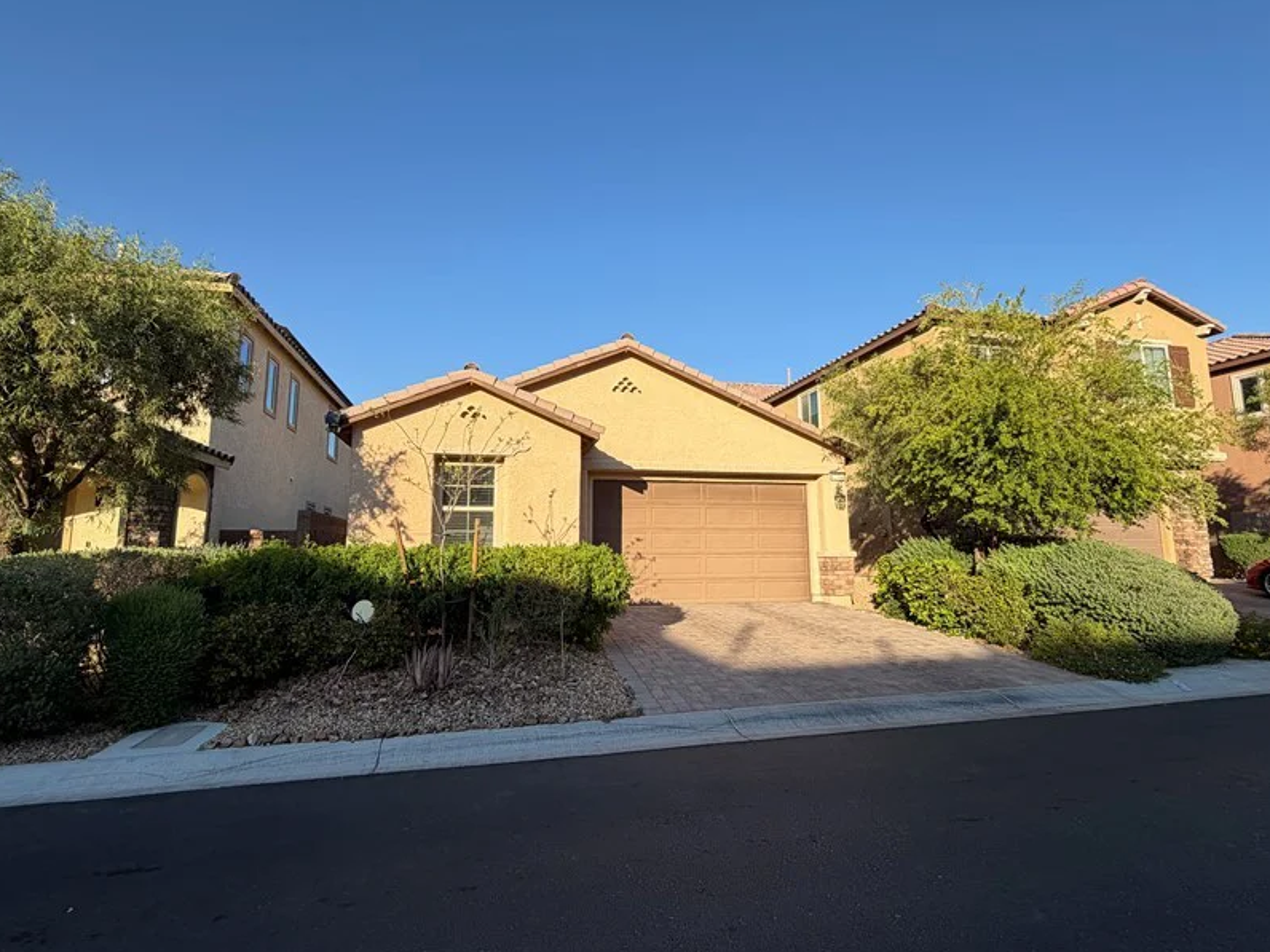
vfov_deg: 71.6
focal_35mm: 18
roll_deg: +0.0
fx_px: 660
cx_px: 630
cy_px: 458
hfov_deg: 87.8
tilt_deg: +8.4
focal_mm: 2.22
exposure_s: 1/770
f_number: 2.2
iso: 40
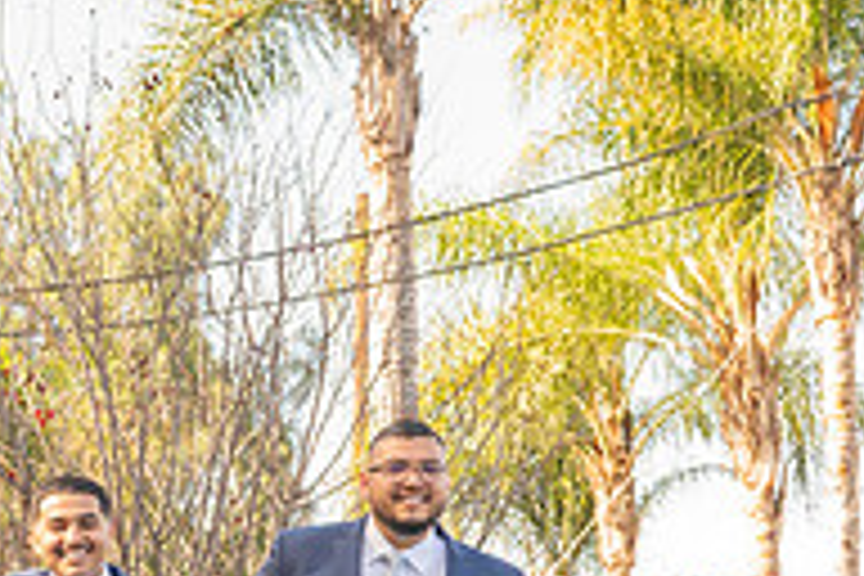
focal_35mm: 119
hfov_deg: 15.1
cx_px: -652
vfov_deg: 11.4
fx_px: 2856
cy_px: 622
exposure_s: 1/160
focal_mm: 27
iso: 320
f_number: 6.3
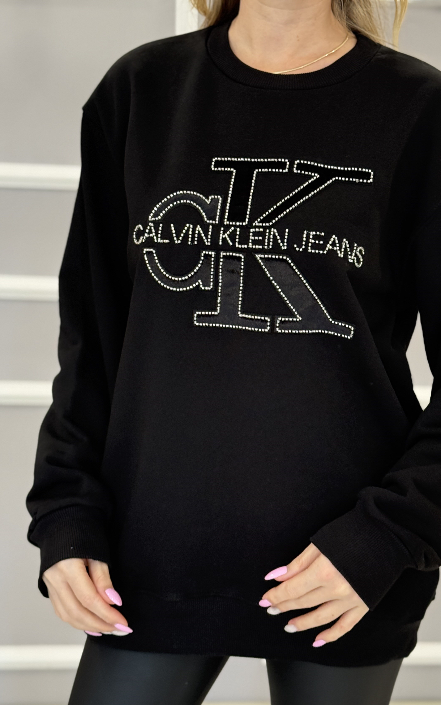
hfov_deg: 21.2
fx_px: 1173
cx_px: 282
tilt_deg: -7.9
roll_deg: -2.1
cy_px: 351
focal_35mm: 61
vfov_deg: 33.5
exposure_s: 1/63
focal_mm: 6.76
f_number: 1.78
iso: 200
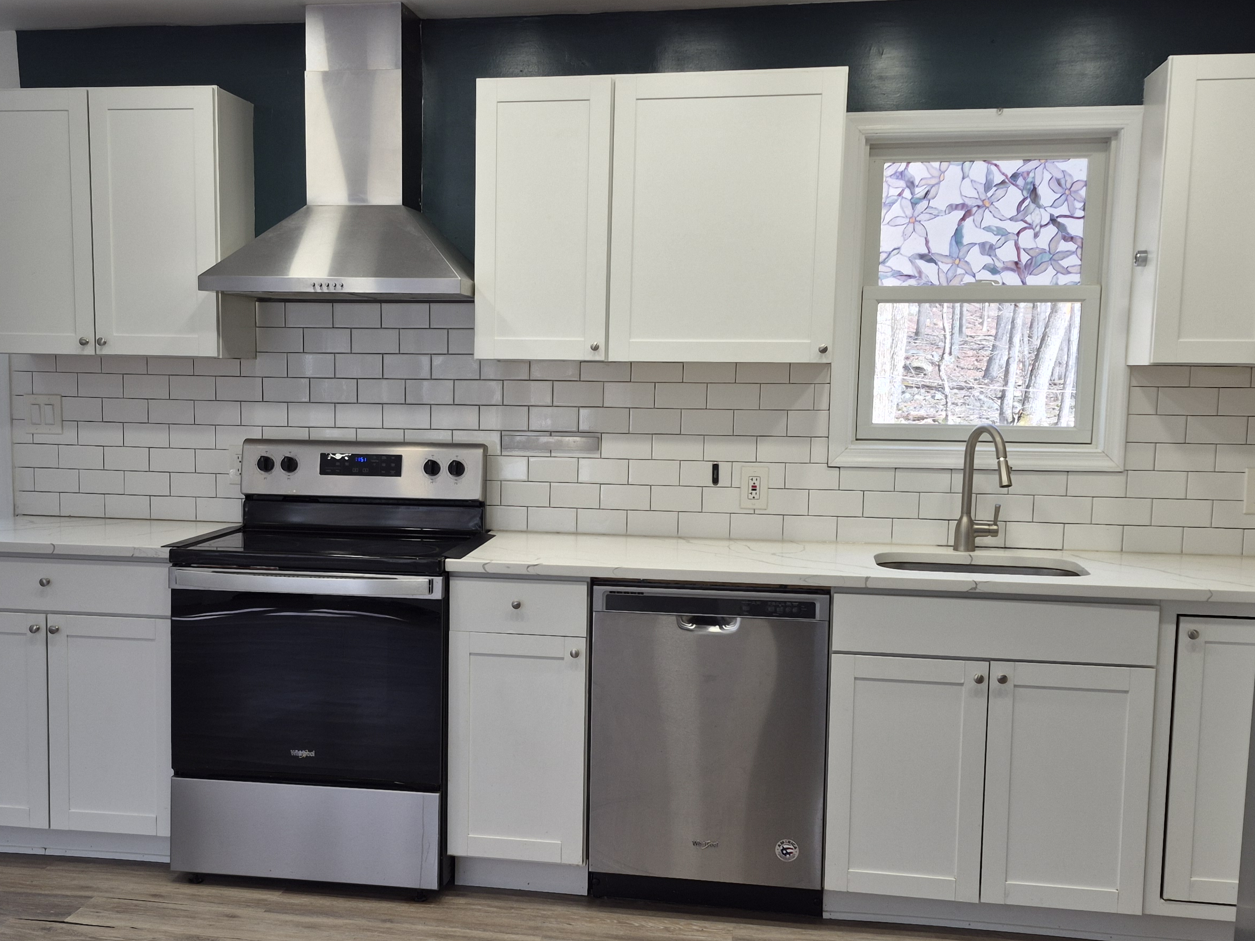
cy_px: 535
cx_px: 529
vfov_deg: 36.8
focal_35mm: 39
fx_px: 1414
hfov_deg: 47.7
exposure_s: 1/120
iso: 32
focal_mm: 5.4
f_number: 1.8
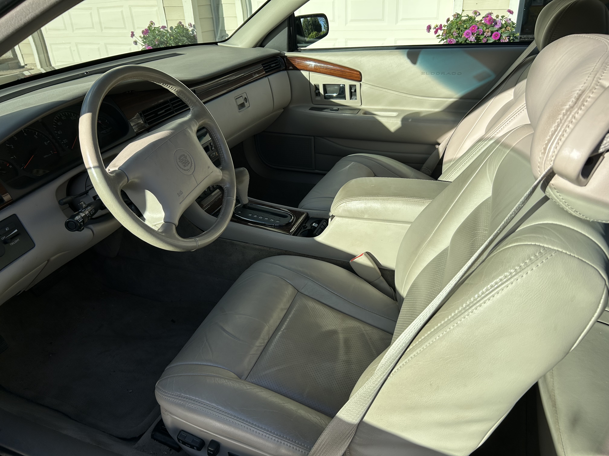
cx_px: 304
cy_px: 228
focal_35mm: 26
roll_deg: +3.4
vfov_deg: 53.1
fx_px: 457
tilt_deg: -28.0
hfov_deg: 67.3
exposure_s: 1/1869
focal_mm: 5.7
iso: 50
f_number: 1.5
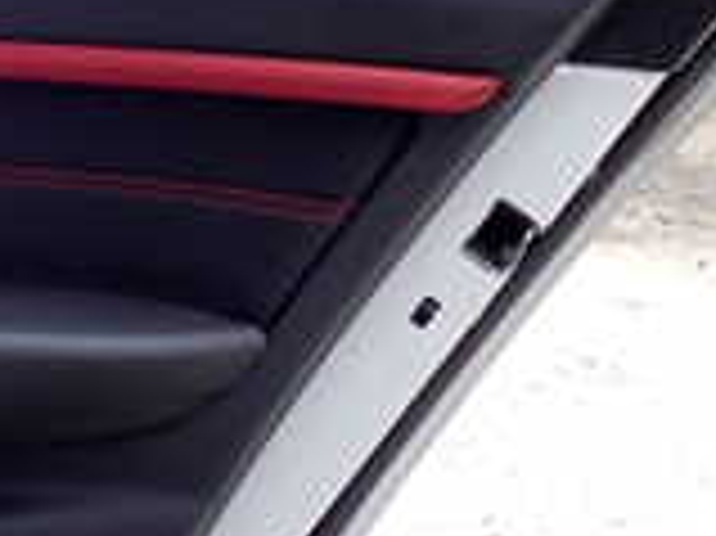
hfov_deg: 17.0
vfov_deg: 12.9
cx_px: -41
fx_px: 2336
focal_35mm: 113
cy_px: -23
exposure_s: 1/200
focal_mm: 5.4
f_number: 3.2
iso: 100
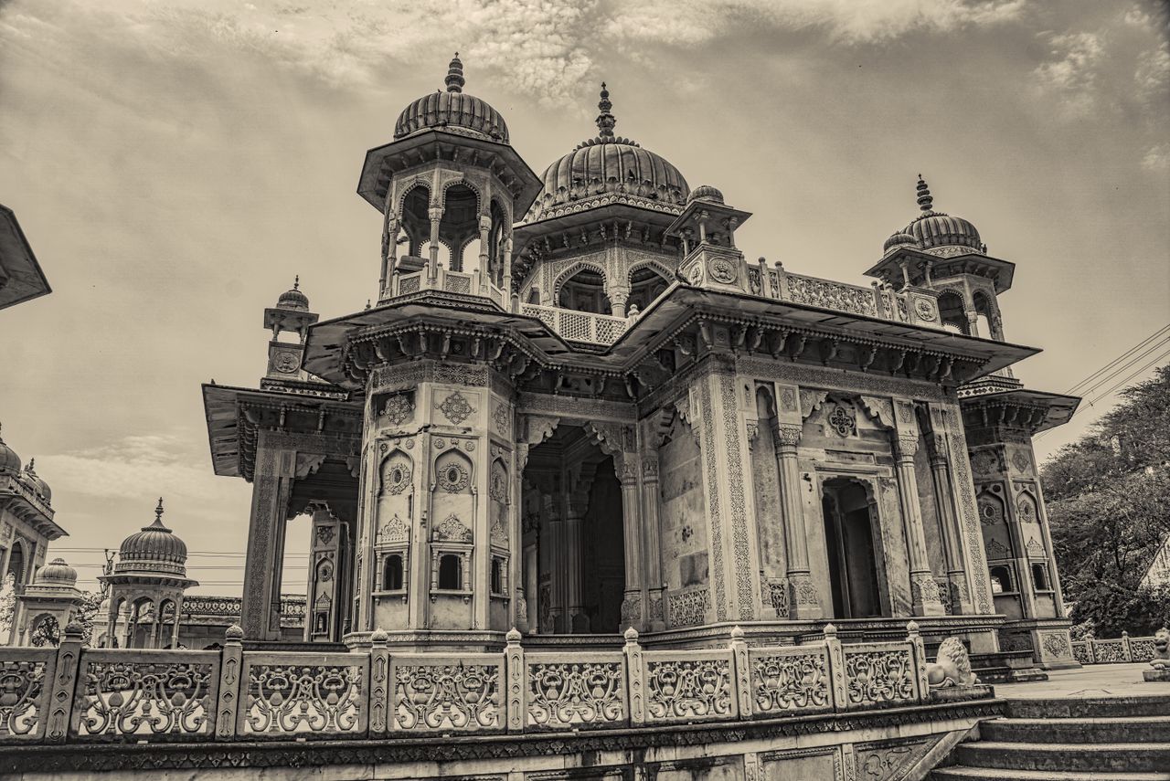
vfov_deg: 53.2
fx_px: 780
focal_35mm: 24
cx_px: 585
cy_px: 390
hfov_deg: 73.7
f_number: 5.6
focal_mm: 24
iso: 100
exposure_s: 1/640
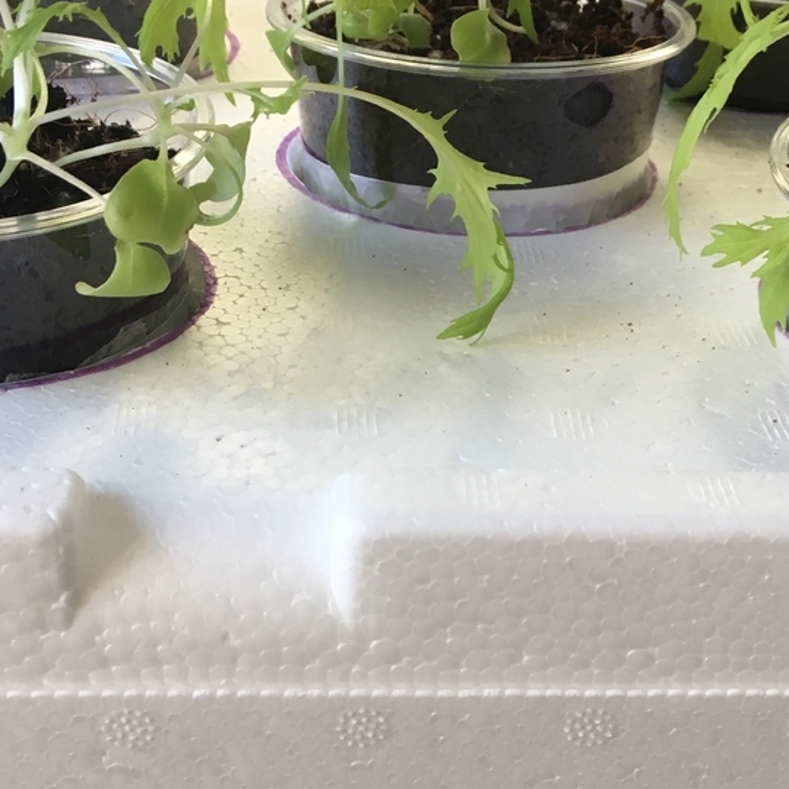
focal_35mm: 57
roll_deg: -4.1
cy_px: 603
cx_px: 444
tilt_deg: -38.4
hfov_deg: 30.0
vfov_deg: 29.5
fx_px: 1470
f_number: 2.2
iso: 32
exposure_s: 1/40
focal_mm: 4.15
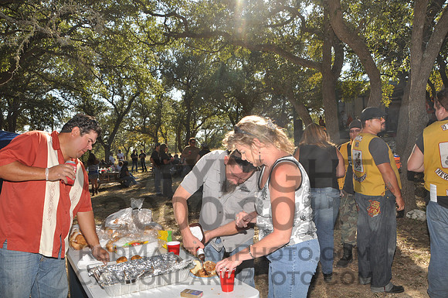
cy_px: 149
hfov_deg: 62.0
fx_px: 373
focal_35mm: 30
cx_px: 224
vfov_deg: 43.5
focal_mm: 20
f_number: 11
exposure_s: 1/200
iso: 200
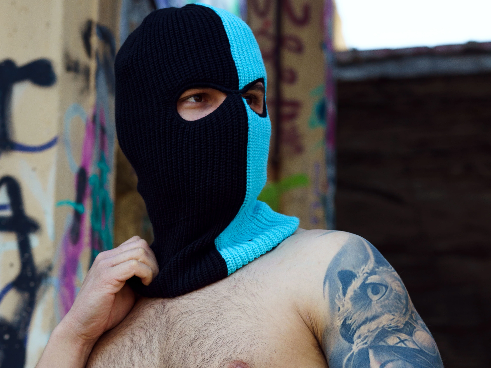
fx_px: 2042
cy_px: 309
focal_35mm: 144
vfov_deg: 10.3
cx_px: 217
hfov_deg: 13.7
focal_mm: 85
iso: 100
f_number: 5.6
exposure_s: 1/100
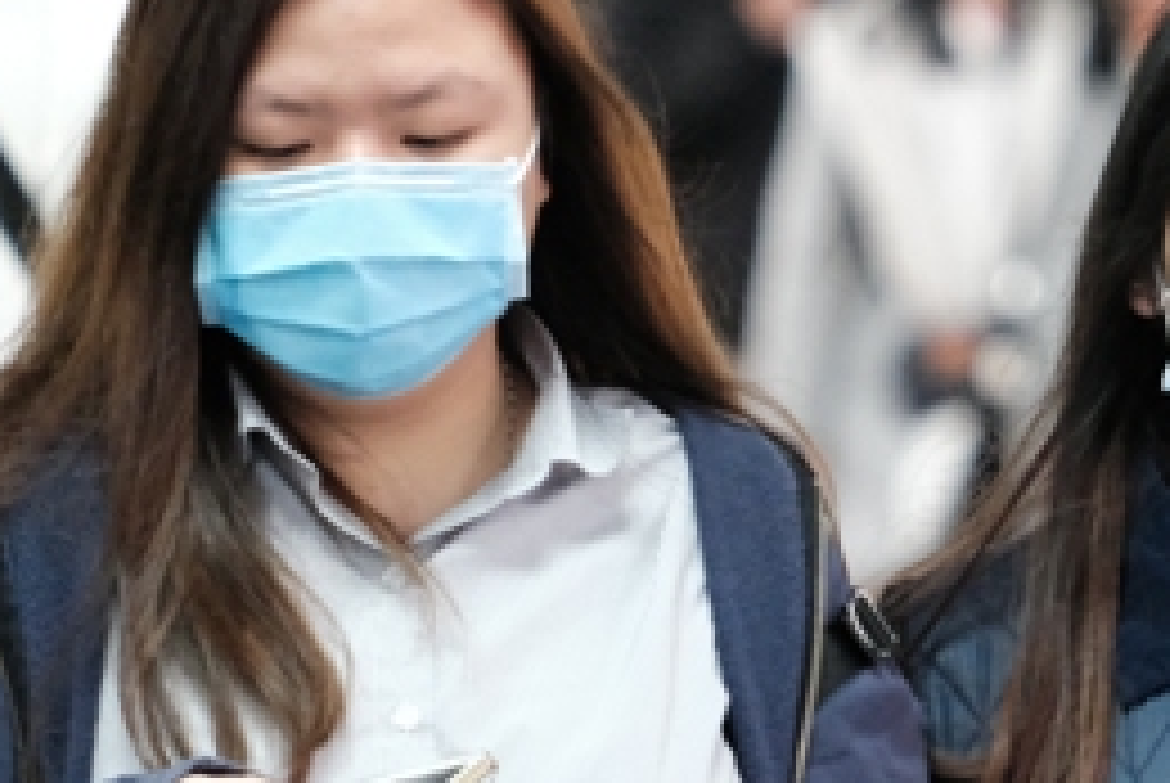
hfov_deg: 2.8
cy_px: 398
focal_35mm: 738
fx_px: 24012
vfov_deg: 1.9
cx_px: 1084
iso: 10000
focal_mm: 200
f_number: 4.8
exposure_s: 1/180
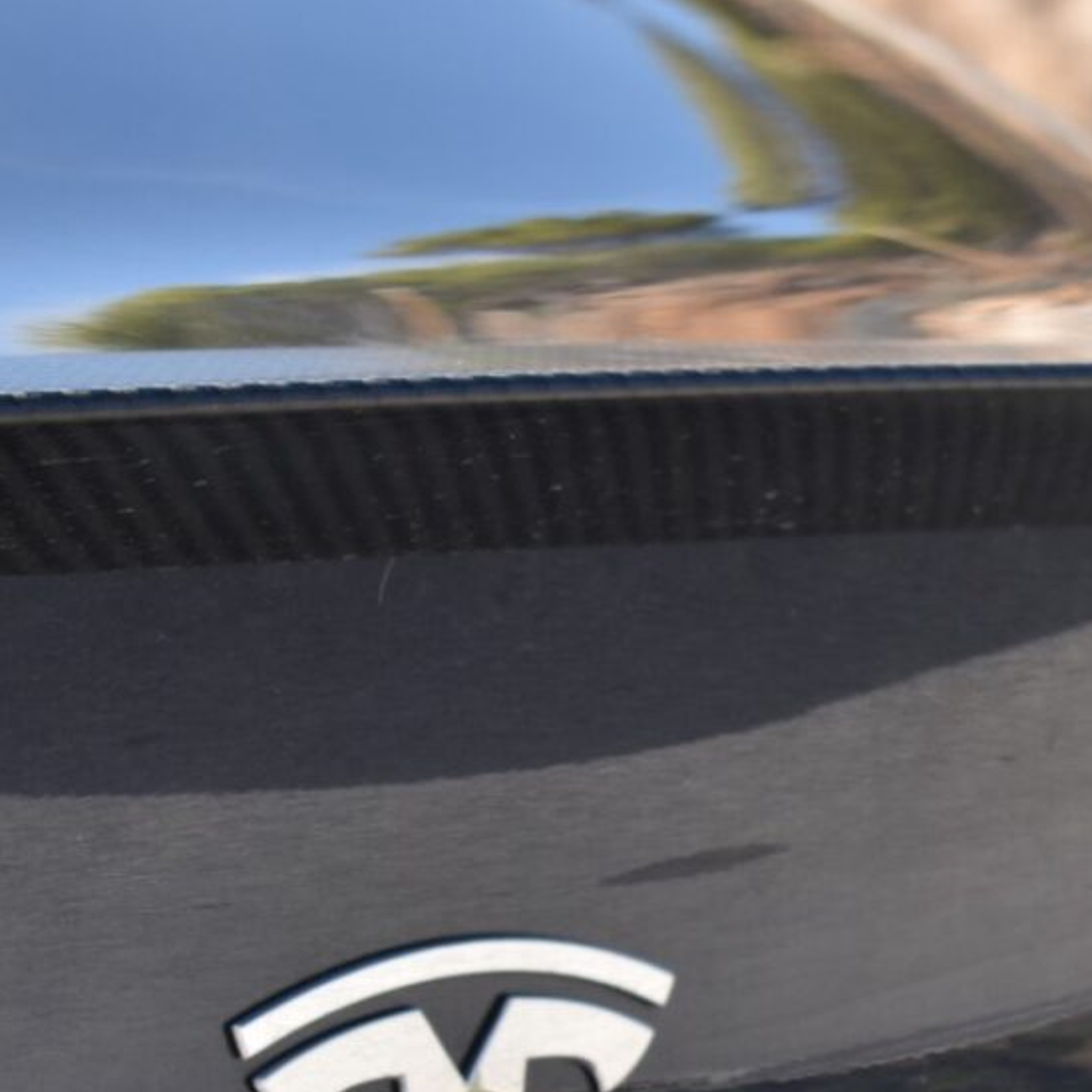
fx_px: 7002
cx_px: 1014
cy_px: 983
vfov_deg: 8.9
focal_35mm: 196
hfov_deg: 8.9
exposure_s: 1/250
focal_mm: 55
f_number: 8
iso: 200
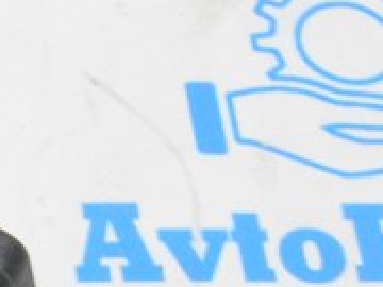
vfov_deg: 6.9
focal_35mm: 213
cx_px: -468
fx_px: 2357
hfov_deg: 8.6
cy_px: 311
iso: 6400
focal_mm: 26
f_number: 20
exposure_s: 1/15
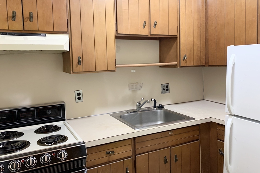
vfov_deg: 46.3
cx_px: 132
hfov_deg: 65.5
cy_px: 77
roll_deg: +1.9
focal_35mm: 28
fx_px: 202
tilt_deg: -4.3
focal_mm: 4.25
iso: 320
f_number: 1.8
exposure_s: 1/60
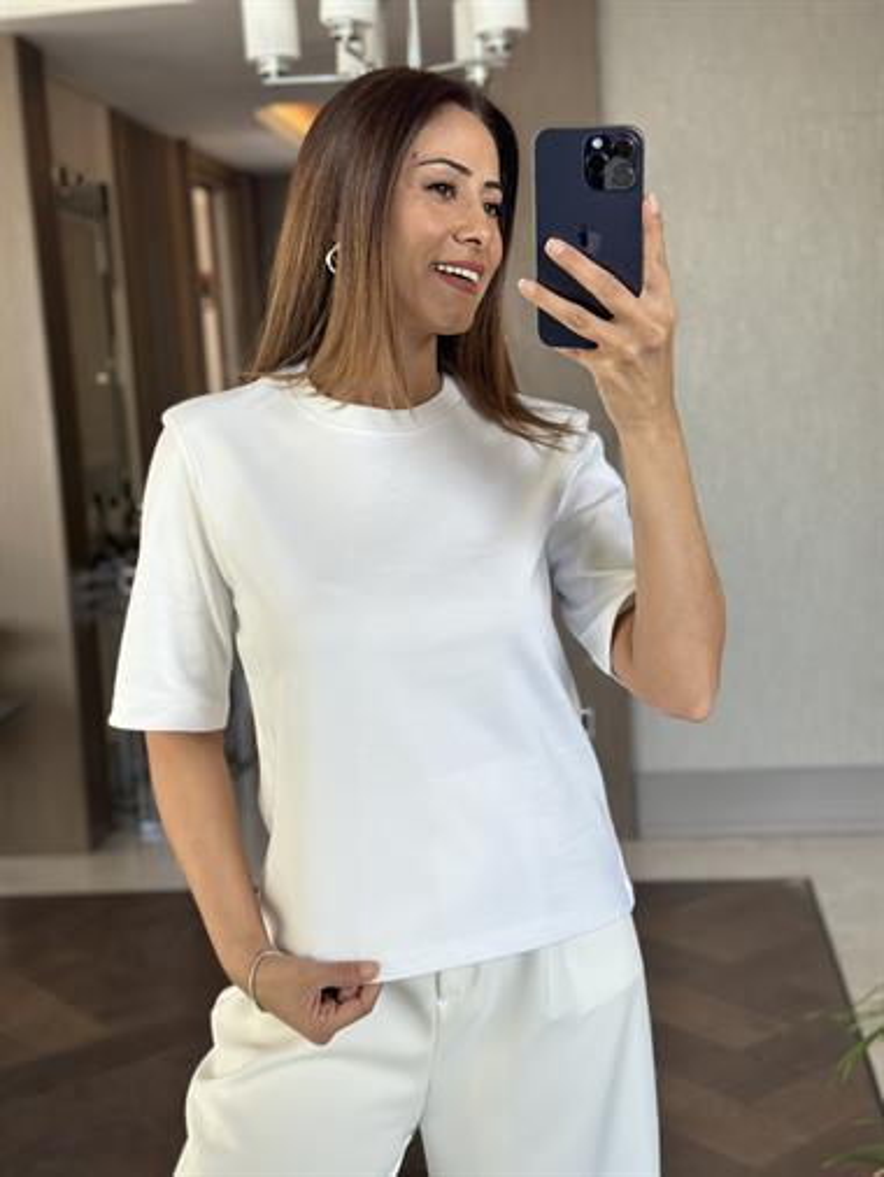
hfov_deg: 30.3
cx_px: 442
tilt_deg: -19.6
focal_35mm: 48
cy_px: 588
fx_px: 1633
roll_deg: +4.2
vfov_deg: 39.6
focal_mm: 6.86
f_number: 1.78
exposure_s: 1/121
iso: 125
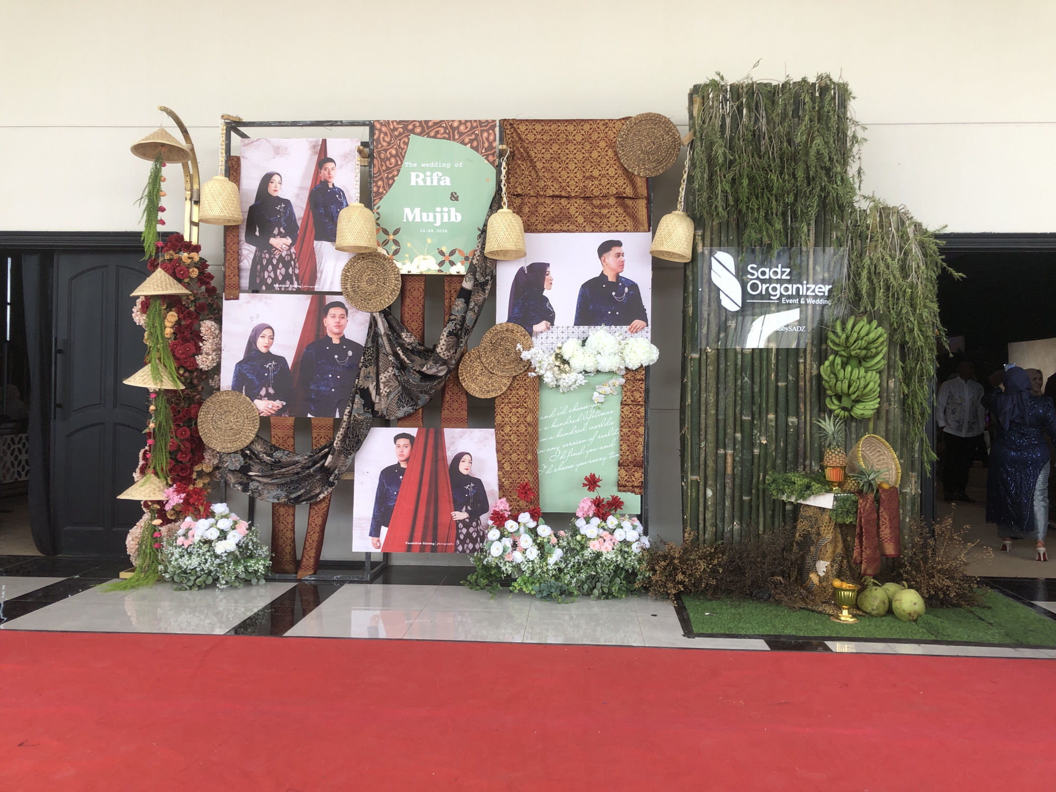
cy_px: 396
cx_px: 528
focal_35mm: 28
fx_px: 854
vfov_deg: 49.7
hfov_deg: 63.4
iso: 32
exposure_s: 1/120
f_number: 1.8
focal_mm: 4
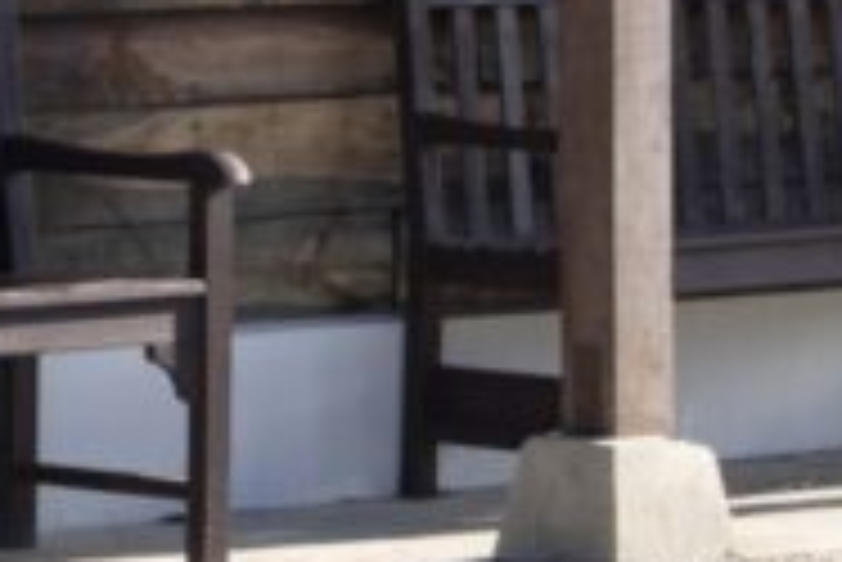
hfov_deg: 6.1
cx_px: 1544
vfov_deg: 4.1
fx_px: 7701
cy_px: -542
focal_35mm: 329
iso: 125
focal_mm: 60
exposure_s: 1/160
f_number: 5.6
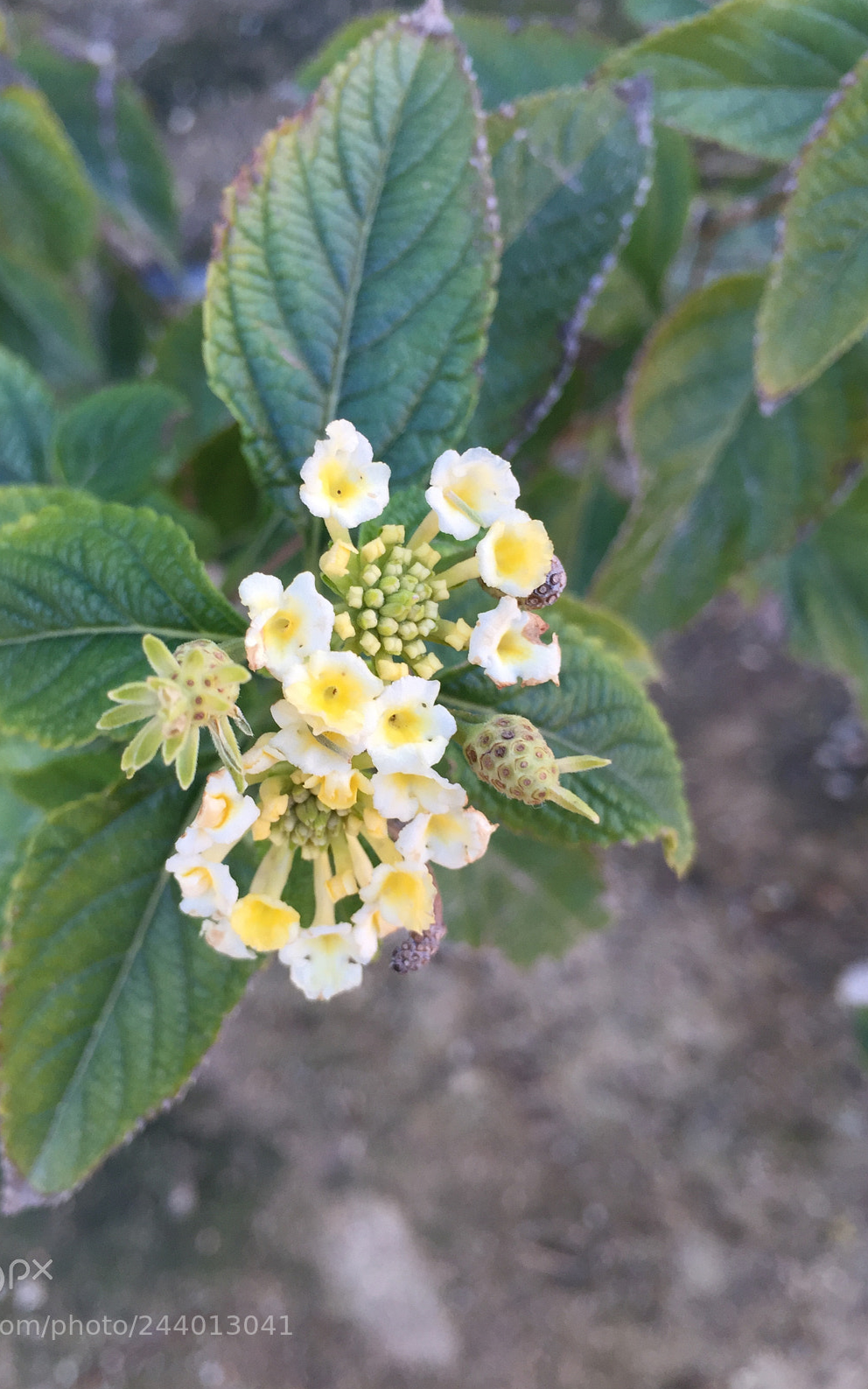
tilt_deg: -68.0
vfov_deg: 61.2
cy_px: 694
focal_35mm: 31
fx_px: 1173
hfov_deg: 40.5
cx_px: 360
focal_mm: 4.15
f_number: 2.2
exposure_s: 1/100
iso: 50
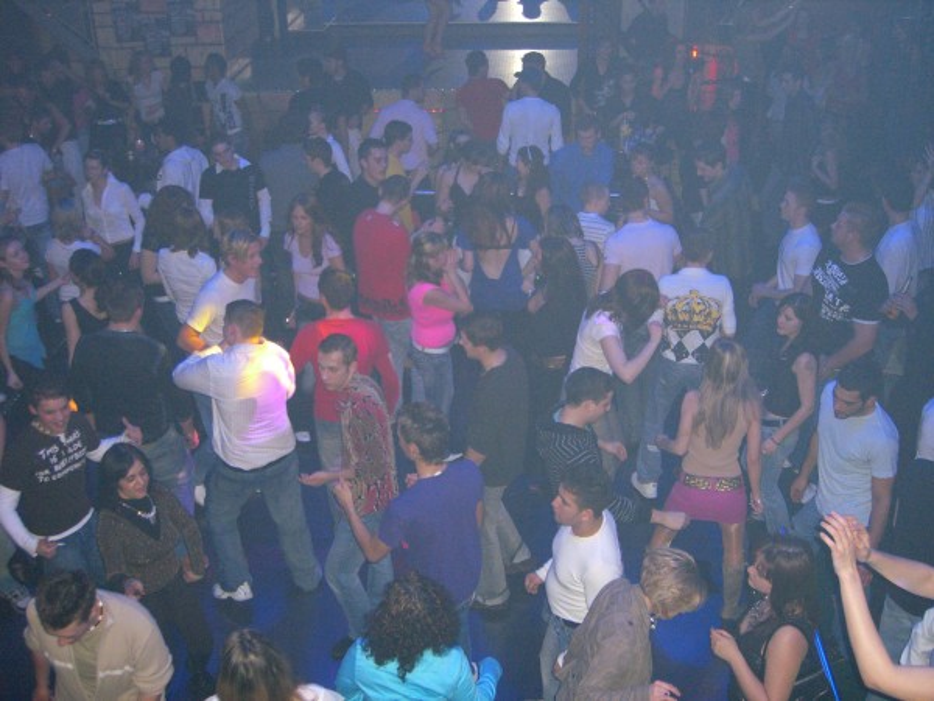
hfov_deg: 49.0
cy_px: 350
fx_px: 1025
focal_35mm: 38
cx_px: 467
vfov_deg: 37.7
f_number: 2.8
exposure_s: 1/60
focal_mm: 7.9
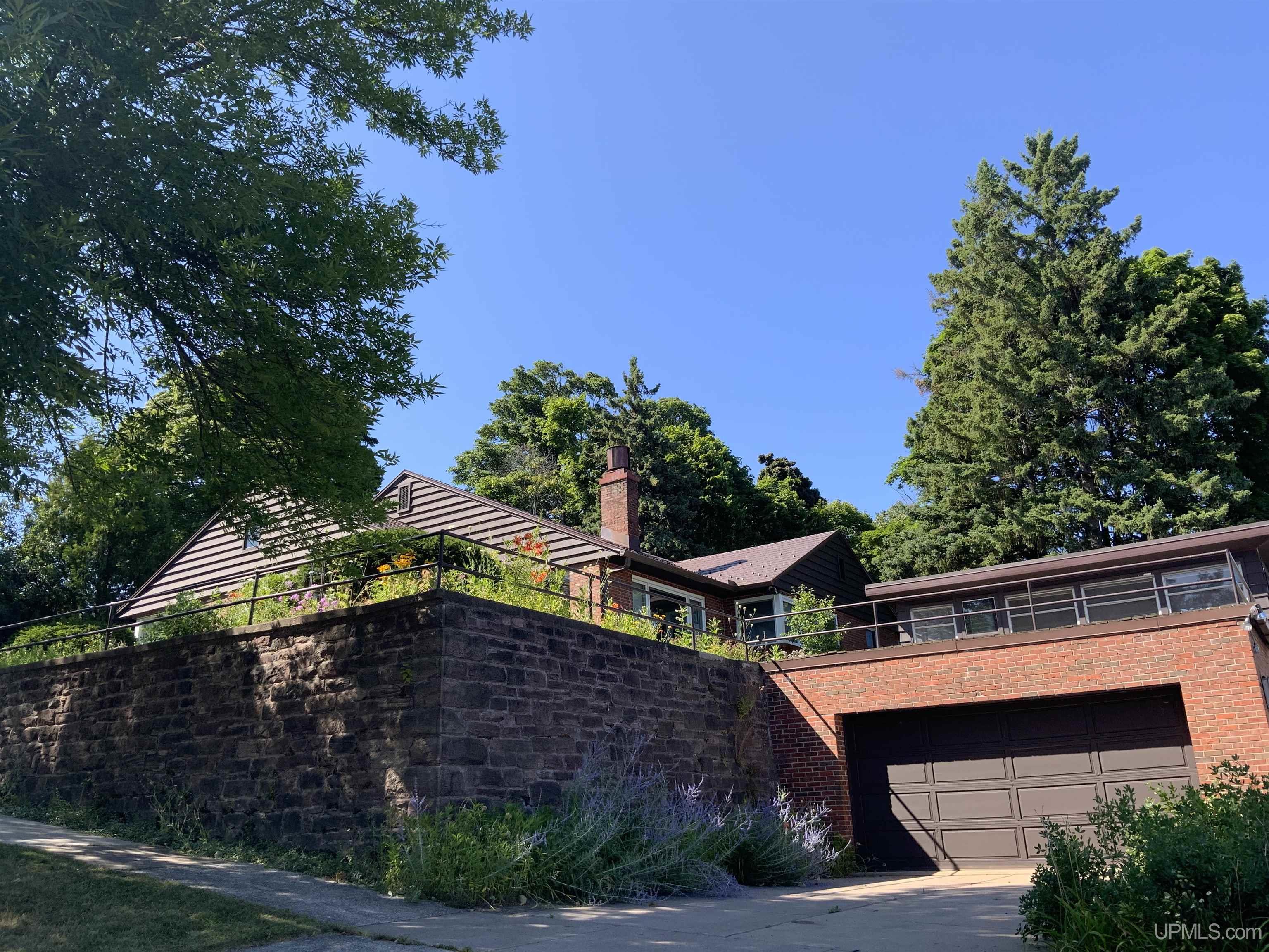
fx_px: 1063
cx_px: 634
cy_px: 476
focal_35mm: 29
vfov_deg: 48.2
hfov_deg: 61.7
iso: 16
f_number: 1.8
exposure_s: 1/804
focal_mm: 3
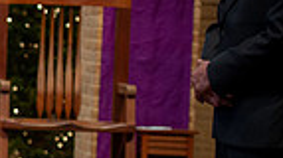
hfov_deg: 6.0
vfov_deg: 3.5
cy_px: 77
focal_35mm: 349
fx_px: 2615
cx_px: -281
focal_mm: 82
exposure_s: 1/100
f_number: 3.5
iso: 1600
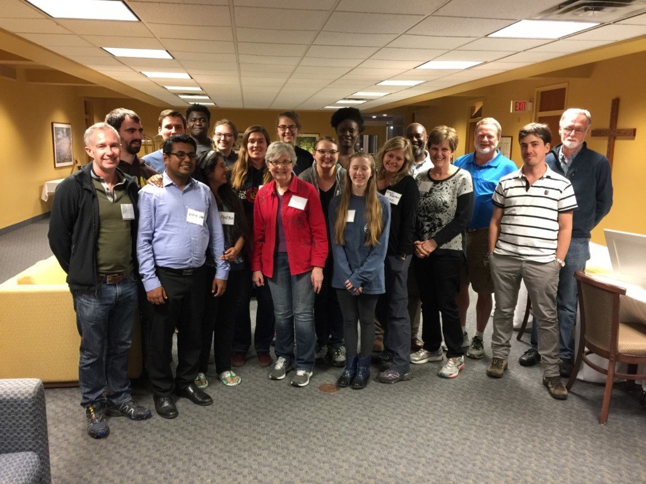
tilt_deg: -9.9
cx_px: 323
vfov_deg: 48.2
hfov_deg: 61.7
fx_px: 541
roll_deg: -2.1
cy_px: 242
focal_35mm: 29
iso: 100
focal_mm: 4.15
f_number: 2.2
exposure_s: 1/15
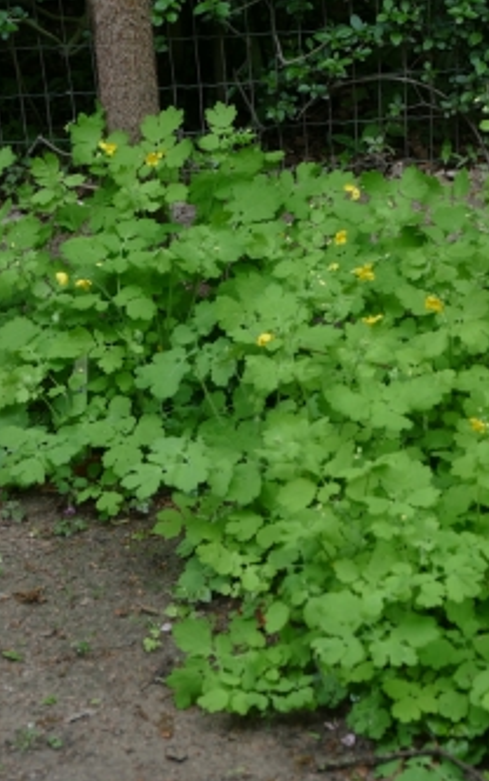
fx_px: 1958
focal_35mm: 92
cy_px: 332
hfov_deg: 14.2
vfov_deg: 22.5
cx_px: 264
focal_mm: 27.23
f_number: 3.7
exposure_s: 1/80
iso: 250
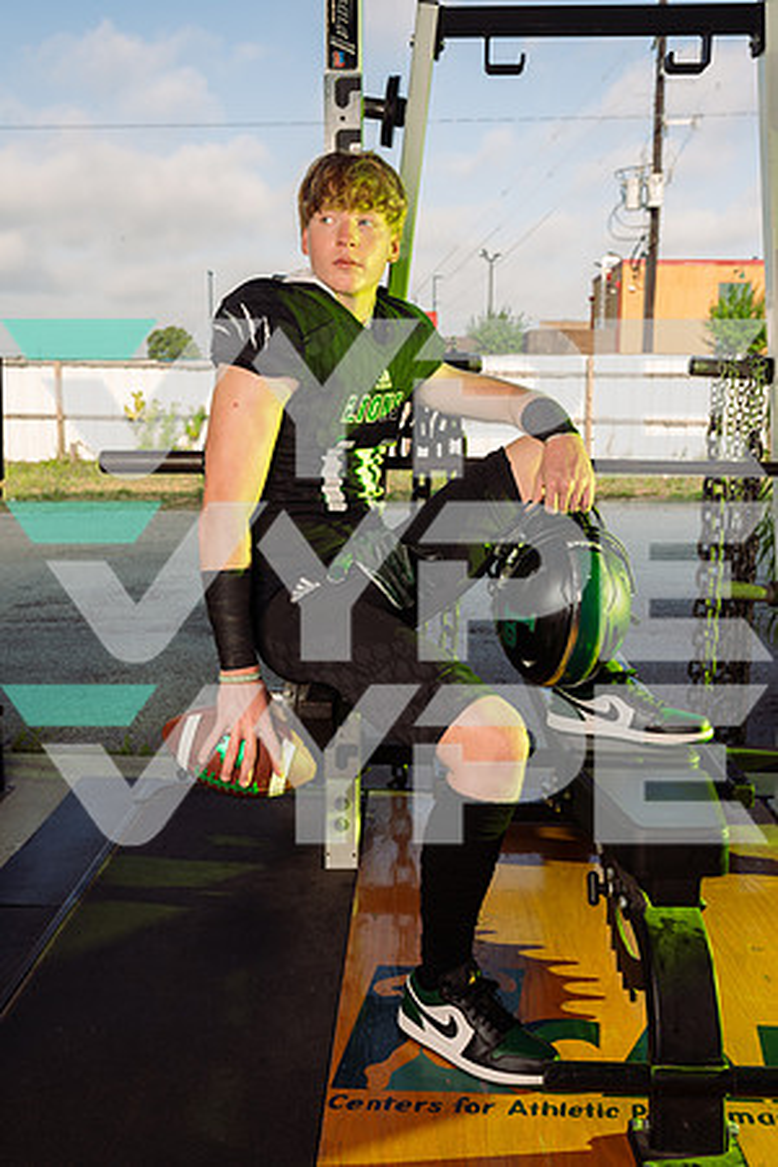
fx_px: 1199
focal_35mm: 37
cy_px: 584
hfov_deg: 35.9
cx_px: 389
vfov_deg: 51.9
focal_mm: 37
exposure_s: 1/250
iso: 80
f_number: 6.3
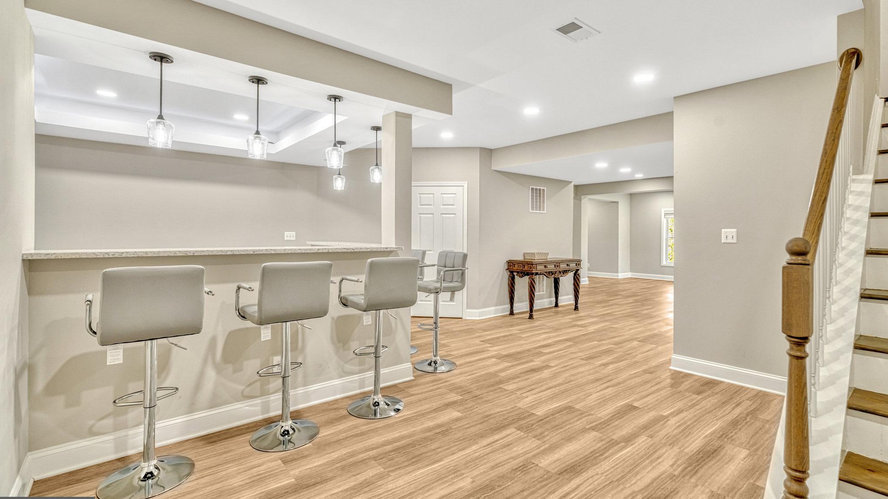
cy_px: 229
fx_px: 400
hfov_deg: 95.9
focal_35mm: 17
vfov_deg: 63.8
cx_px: 448
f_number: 7.1
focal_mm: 16
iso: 1250
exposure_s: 1/25
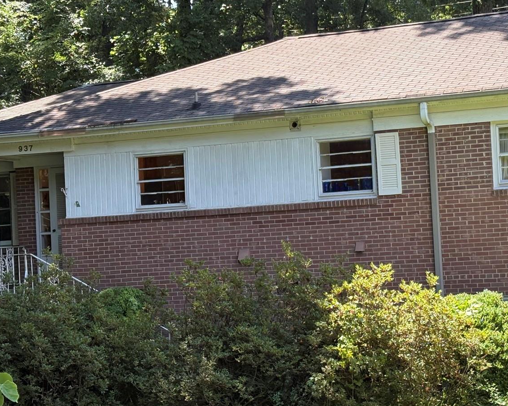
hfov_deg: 20.8
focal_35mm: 92
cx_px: 327
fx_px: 1383
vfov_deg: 16.7
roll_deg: +3.4
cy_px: 200
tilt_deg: +2.1
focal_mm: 5.96
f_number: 1.6
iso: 32
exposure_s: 1/341
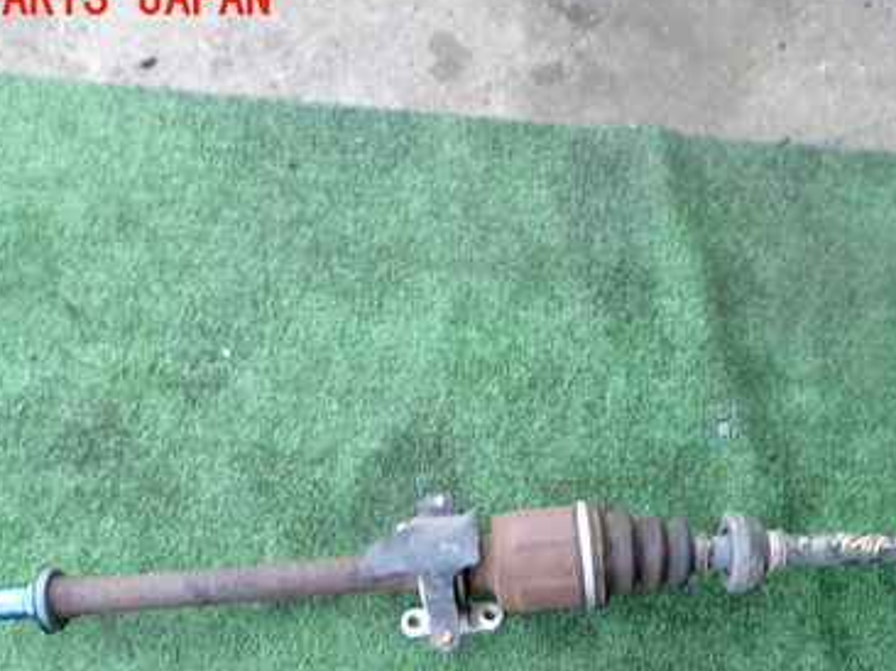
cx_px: 561
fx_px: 1061
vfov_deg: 34.2
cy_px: 519
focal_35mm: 41
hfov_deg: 45.4
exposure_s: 1/80
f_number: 2.8
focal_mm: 4.5
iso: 100
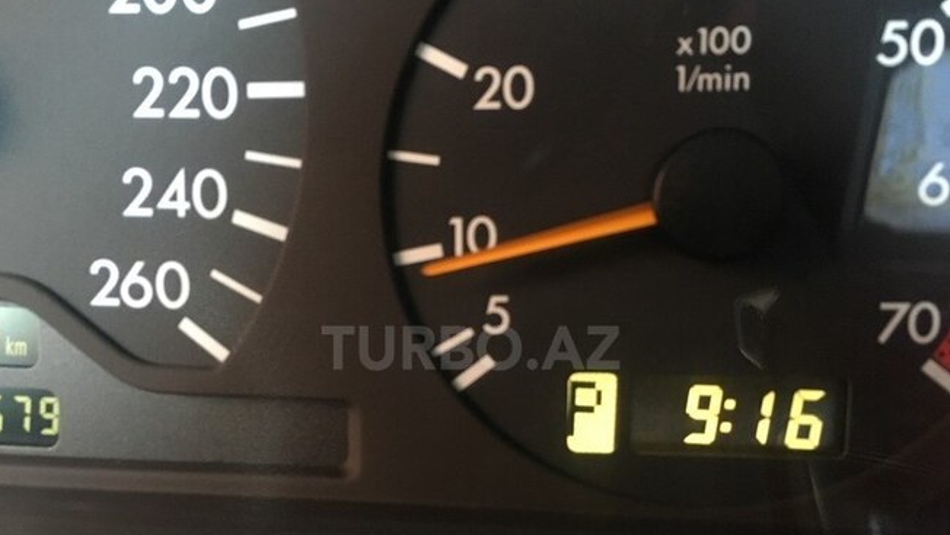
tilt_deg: -24.3
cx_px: 471
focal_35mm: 32
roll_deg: -1.8
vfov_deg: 36.4
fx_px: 806
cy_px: 348
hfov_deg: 61.0
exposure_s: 1/17
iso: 250
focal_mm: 4.15
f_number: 2.2
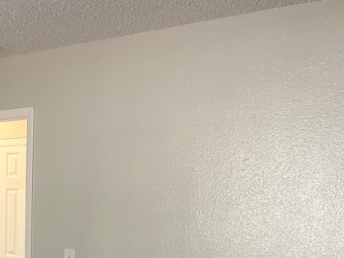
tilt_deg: -9.3
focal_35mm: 58
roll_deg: -0.1
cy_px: 274
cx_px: -26
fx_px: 576
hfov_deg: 30.1
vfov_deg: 23.8
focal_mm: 5.7
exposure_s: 1/107
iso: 125
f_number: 1.5
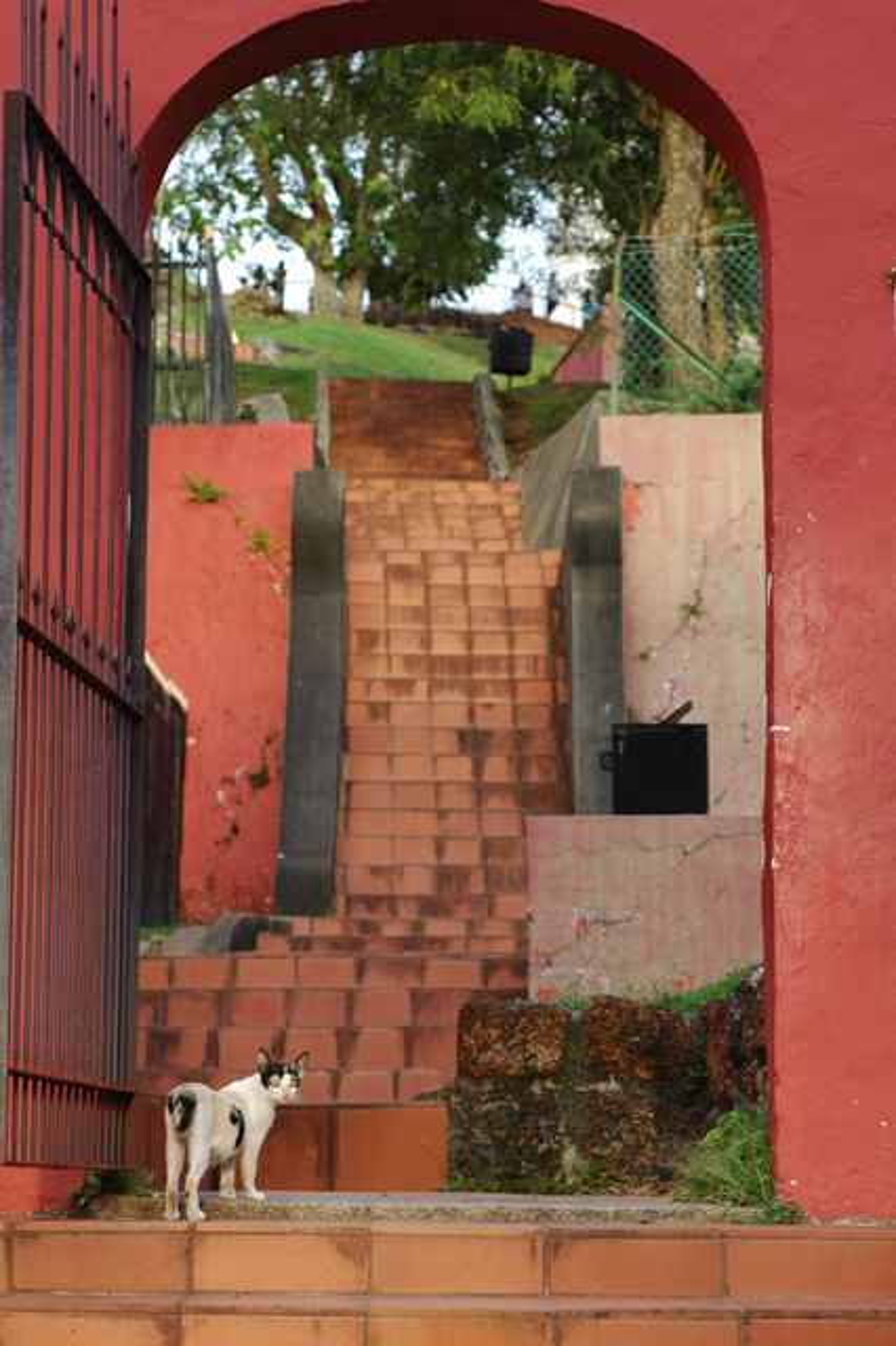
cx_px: 448
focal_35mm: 90
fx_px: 3363
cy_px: 673
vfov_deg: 22.6
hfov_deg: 15.2
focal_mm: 60
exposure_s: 1/160
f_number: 4.5
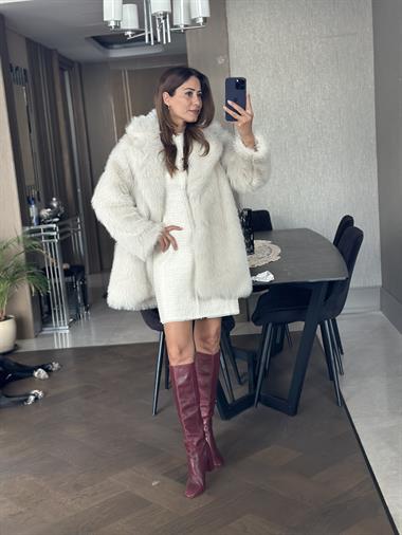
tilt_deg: -17.6
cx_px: 201
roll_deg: +5.8
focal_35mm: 48
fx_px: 743
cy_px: 268
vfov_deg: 39.6
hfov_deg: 30.3
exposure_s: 1/60
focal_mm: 6.86
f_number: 1.78
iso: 200
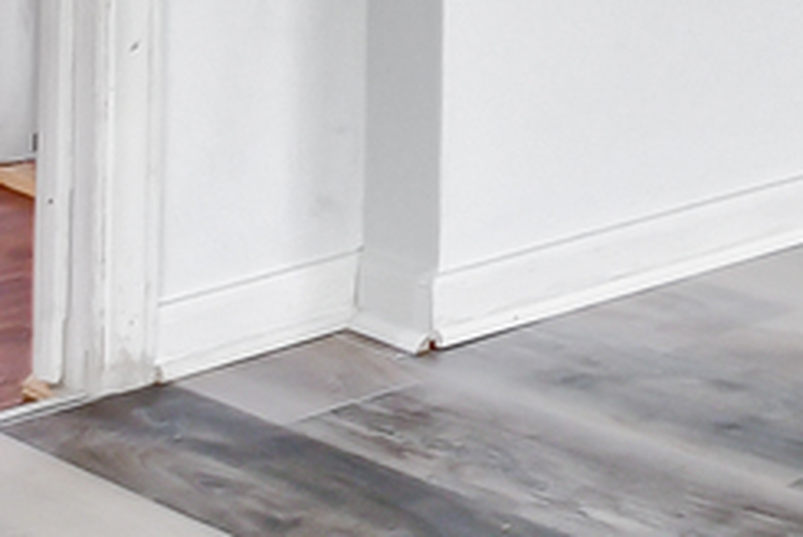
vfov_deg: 11.3
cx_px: 1894
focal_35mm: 99
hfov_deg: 14.3
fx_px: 2211
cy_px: -799
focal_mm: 10
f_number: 3.5
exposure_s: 1/60
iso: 200
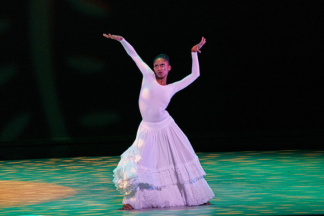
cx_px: 164
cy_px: 107
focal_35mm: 394
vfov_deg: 3.5
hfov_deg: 5.2
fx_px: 3543
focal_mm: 382
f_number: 6.3
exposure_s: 1/400
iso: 5000
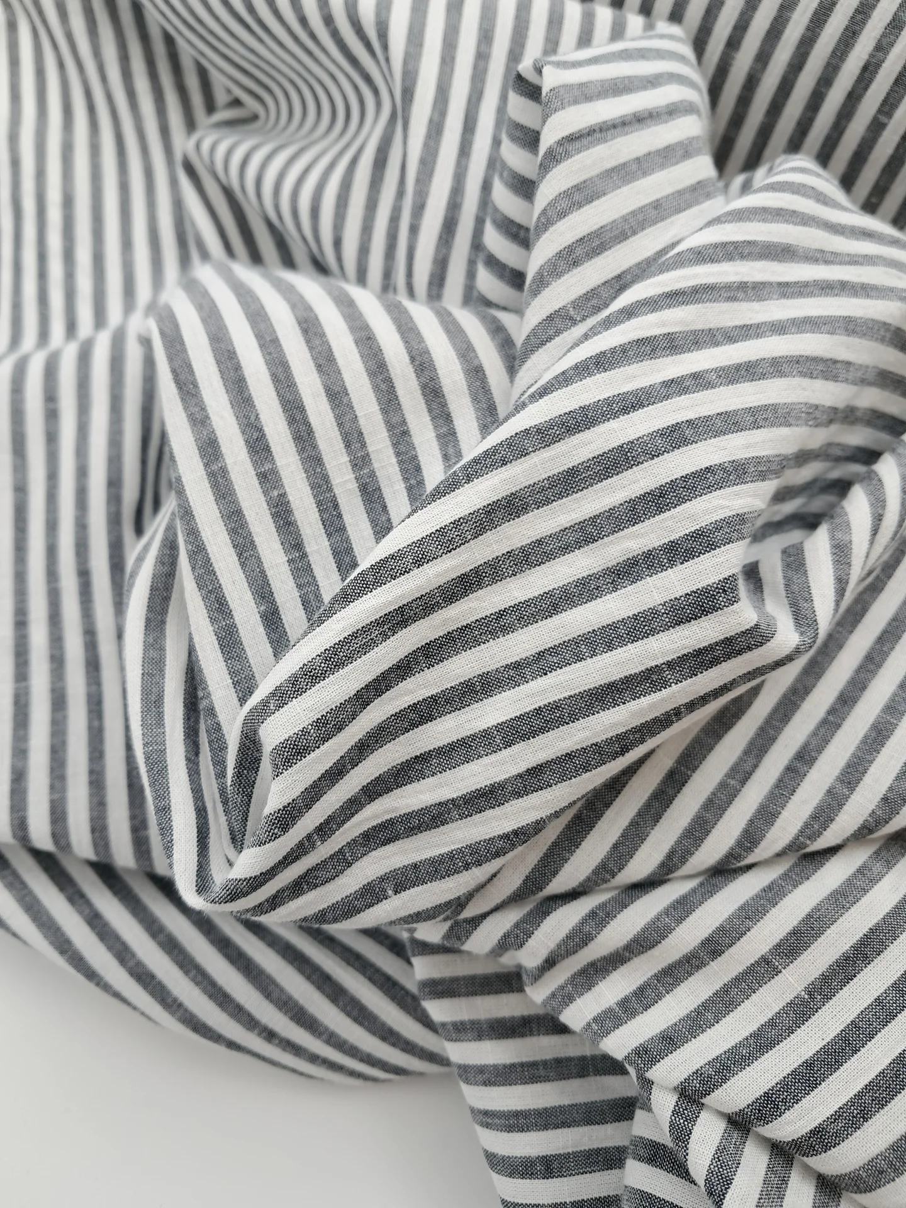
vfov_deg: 65.3
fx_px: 942
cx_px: 453
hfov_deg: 51.4
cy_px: 604
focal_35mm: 27
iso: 50
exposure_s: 1/50
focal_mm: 4
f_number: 1.8
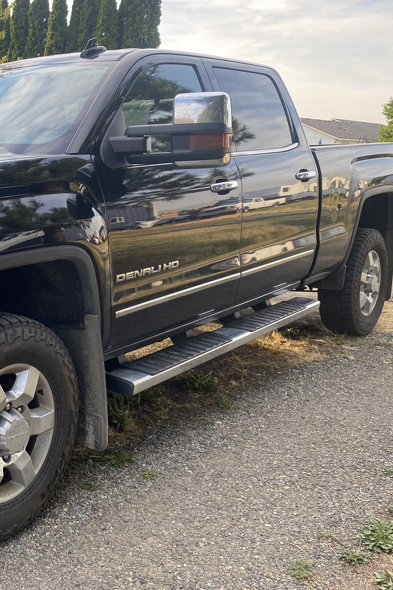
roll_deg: -0.4
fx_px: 671
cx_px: 0
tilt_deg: -8.9
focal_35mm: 41
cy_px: 263
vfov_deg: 47.3
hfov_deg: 30.4
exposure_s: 1/316
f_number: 1.8
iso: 32
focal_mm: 4.25
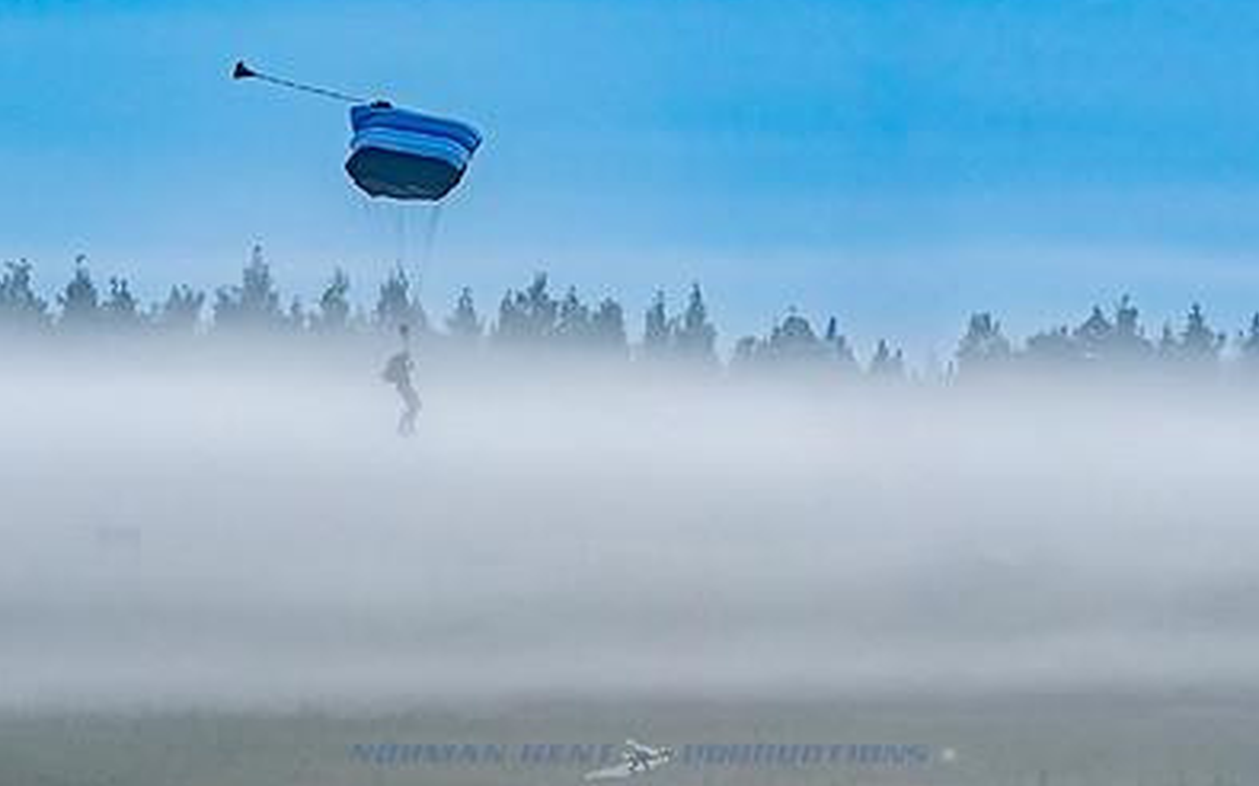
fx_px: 10291
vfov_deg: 4.4
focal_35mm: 300
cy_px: 282
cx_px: 658
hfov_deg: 7.0
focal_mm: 200
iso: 1000
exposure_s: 1/250
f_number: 5.6
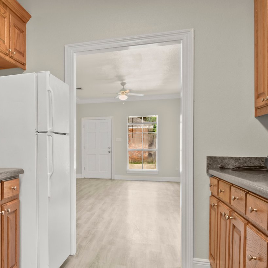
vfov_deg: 43.8
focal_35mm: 38
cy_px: 147
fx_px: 333
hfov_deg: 38.9
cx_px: 1
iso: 200
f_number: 10
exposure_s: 1/1.67
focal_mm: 18
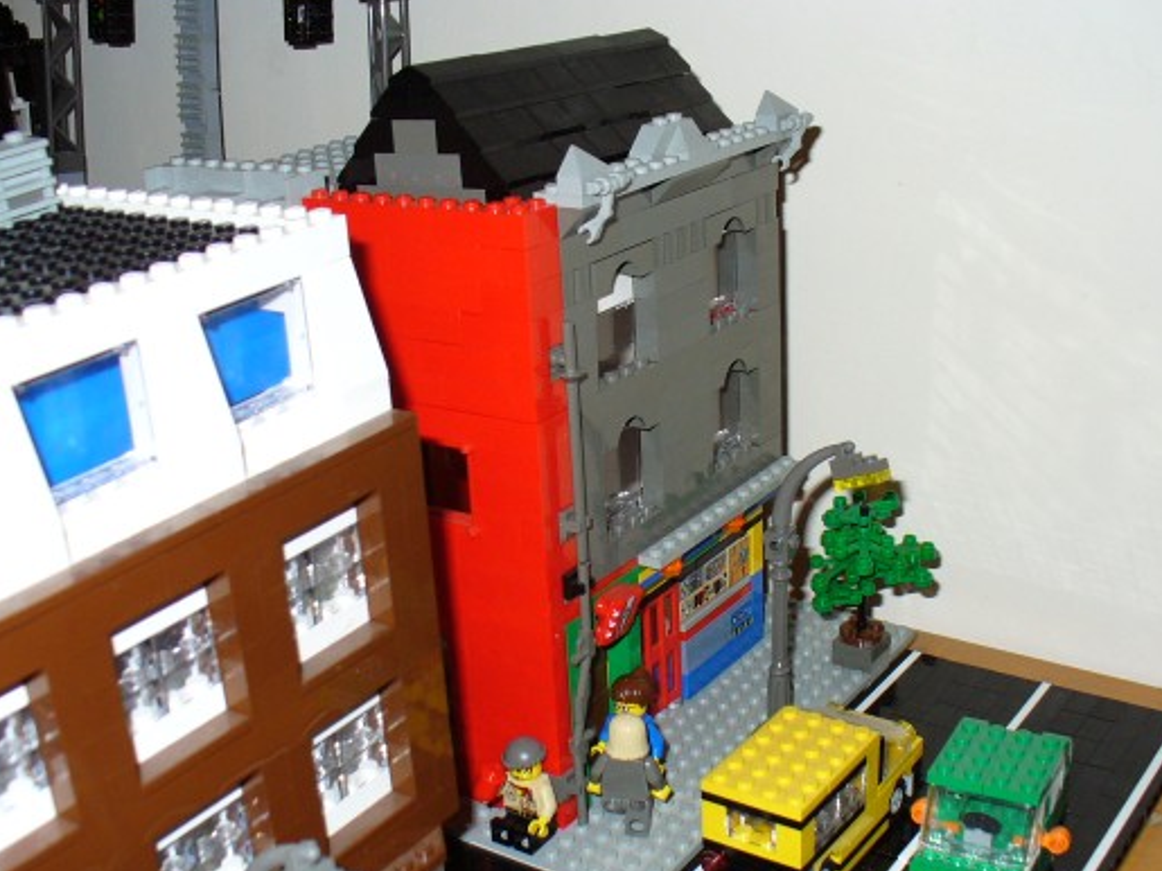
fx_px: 1544
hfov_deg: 41.2
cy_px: 524
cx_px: 645
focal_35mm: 46
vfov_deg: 31.4
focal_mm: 6.1
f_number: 2.8
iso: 100
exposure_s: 1/60
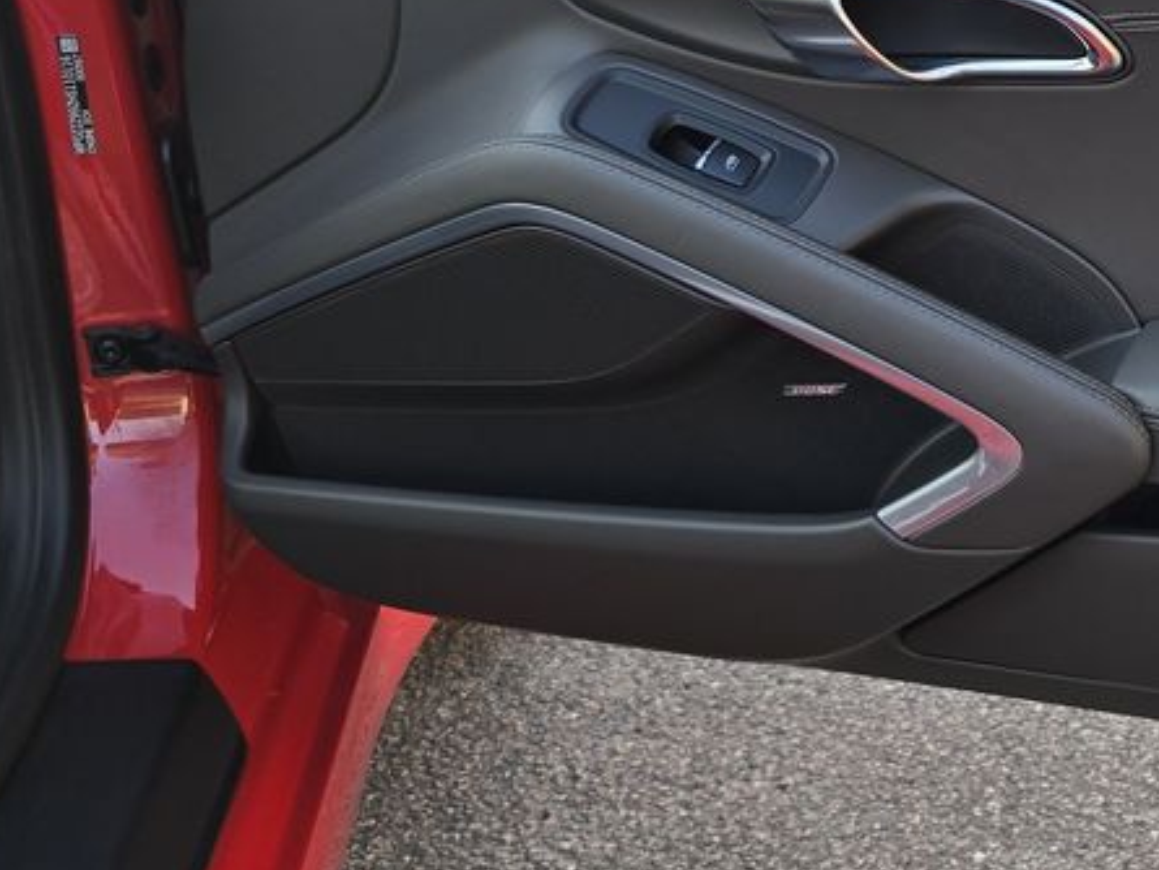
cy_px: 305
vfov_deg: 23.6
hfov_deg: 27.7
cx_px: 1360
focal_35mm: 62
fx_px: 2076
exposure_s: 1/180
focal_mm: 6.3
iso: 40
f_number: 1.7
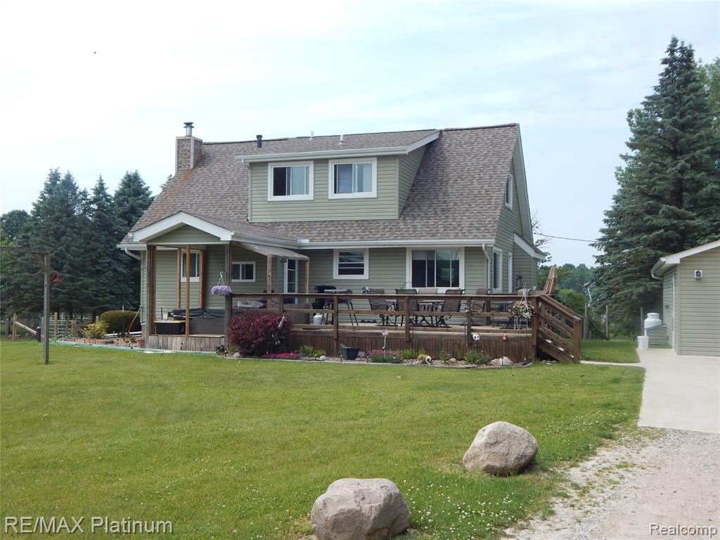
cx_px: 360
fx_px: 790
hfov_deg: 49.0
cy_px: 270
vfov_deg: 37.7
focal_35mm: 38
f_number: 3.4
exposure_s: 1/800
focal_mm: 6.8
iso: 125
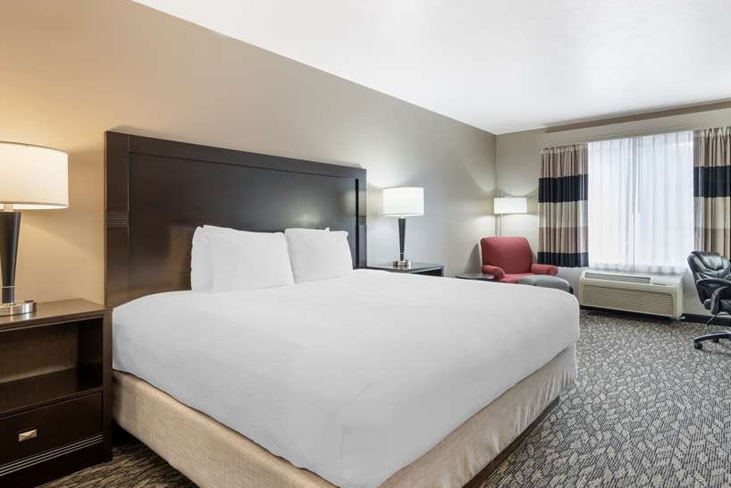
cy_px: 260
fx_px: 406
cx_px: 436
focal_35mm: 20
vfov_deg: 61.9
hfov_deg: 83.0
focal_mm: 16
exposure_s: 1
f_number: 10
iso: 400
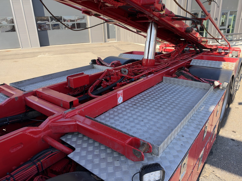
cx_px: 121
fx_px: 168
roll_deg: +2.9
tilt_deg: -18.7
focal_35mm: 24
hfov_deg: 71.6
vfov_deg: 56.8
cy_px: 90
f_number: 1.8
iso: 64
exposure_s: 1/726
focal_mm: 6.93
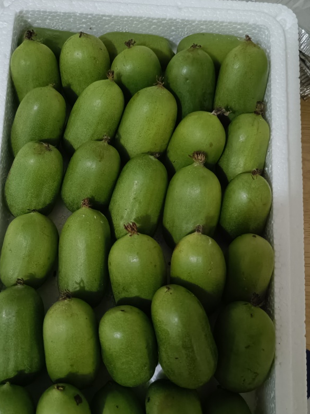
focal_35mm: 34
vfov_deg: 54.0
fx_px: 406
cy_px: 213
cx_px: 132
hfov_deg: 41.7
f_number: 1.7
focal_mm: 4.7
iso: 5931
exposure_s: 1/99.9
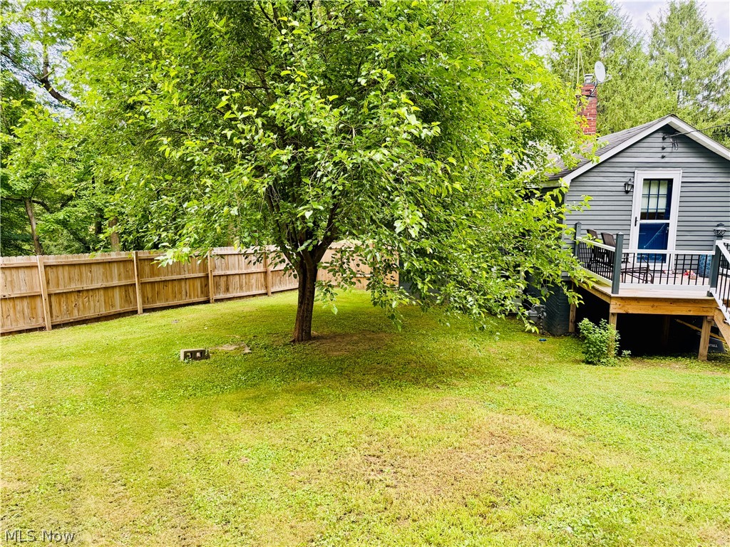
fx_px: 506
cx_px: 365
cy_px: 274
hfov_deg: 71.6
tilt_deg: -9.3
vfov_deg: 56.8
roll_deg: +0.2
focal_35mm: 24
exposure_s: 1/301
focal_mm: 6.76
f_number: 1.78
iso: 80
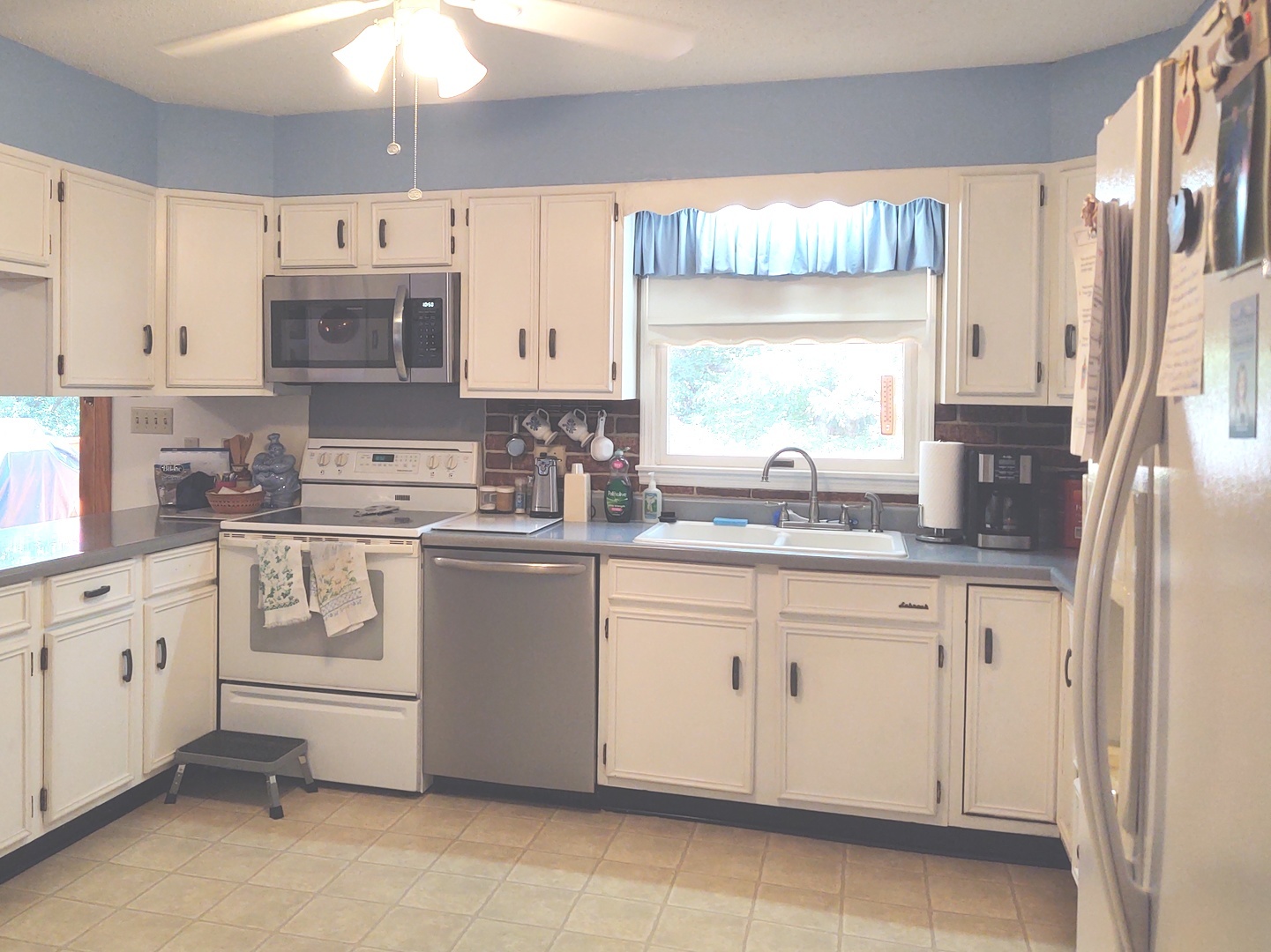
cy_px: 476
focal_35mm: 27
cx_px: 636
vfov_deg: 51.3
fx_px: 991
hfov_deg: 65.3
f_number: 1.7
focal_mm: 4.75
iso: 160
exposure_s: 1/120
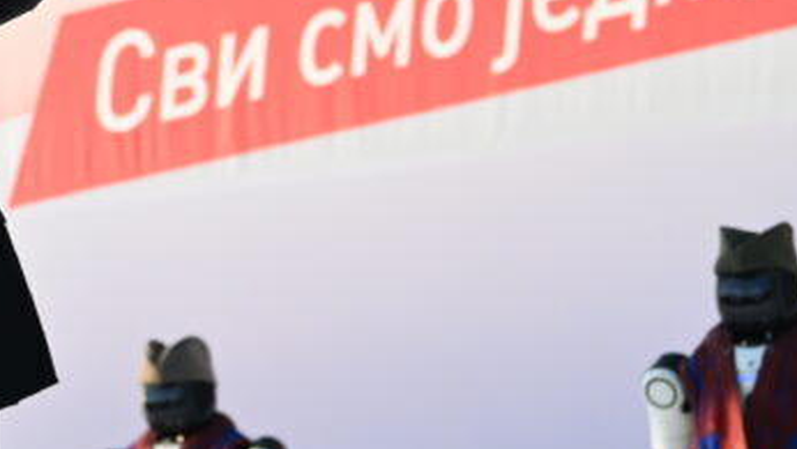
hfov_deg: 5.8
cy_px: -231
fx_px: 7781
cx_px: -147
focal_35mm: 368
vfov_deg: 3.3
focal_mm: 95
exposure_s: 1/800
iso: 200
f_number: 4
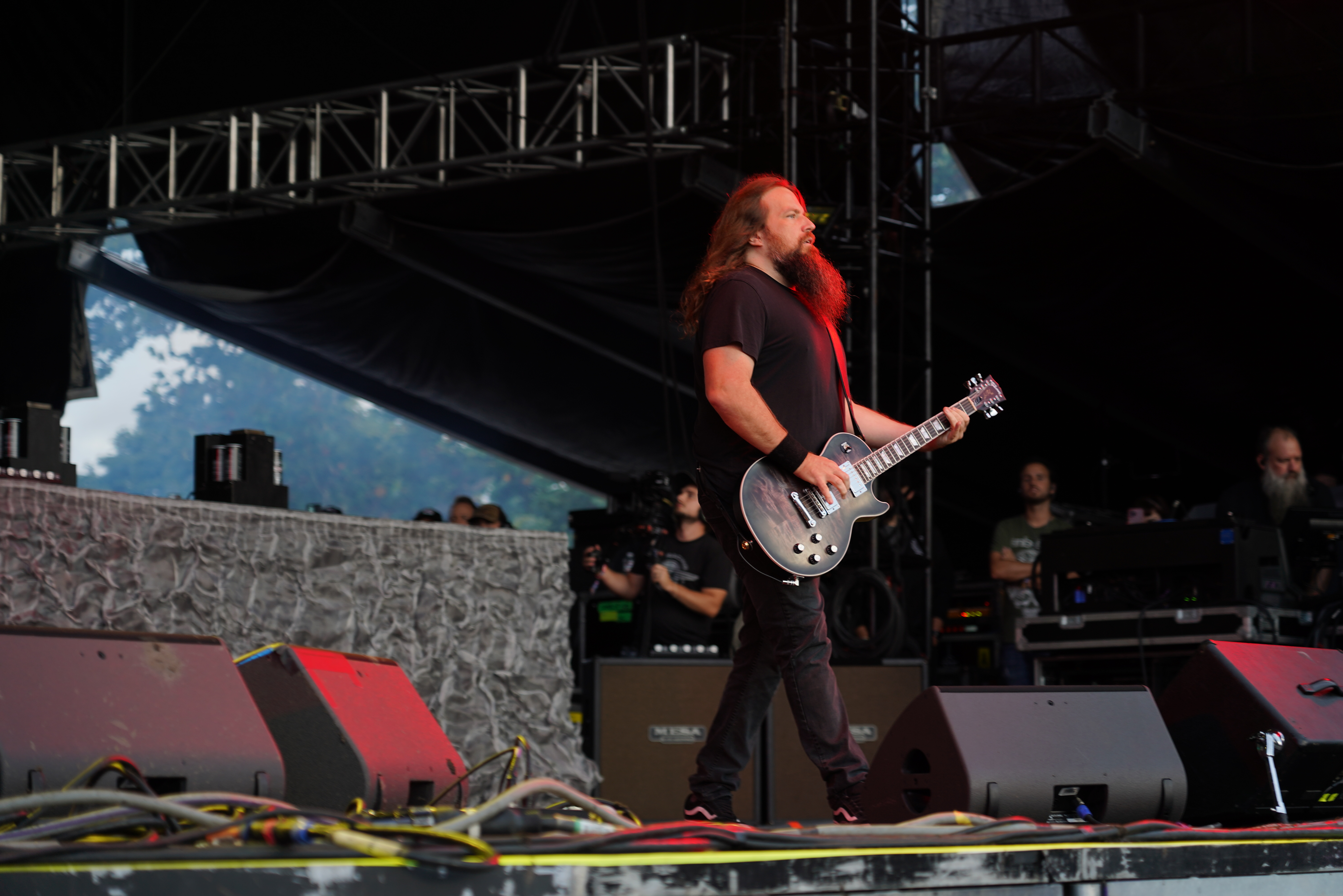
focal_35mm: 86
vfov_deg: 15.9
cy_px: 448
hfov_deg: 23.6
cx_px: 672
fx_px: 3208
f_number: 4
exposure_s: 1/100
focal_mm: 86
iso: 160
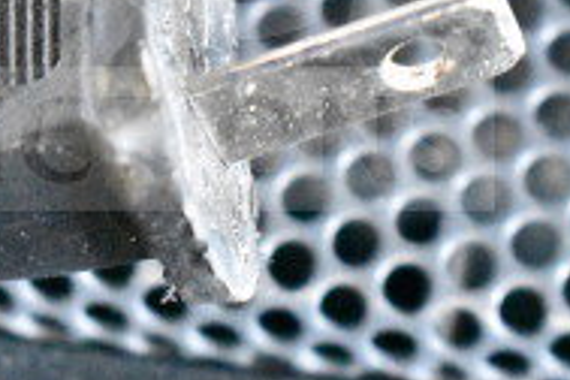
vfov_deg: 5.2
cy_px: -29
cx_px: 154
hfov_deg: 7.7
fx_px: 4205
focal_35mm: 266
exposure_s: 1/60
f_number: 5.6
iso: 25600
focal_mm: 55
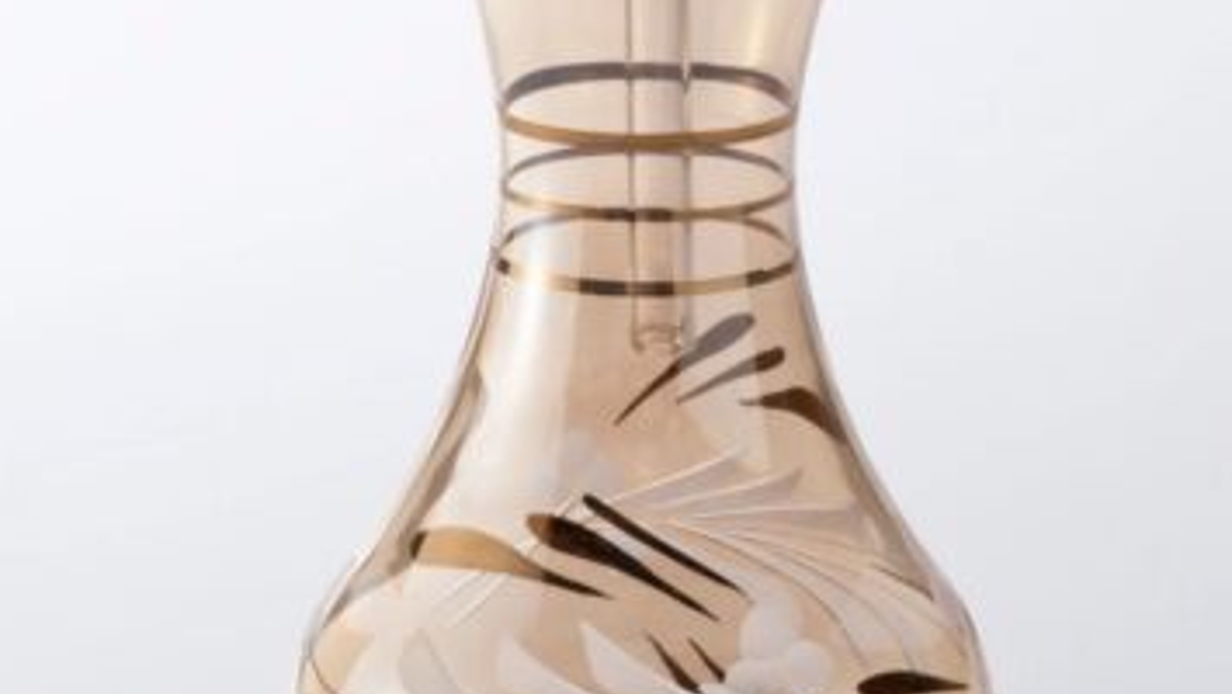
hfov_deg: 7.1
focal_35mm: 302
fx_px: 9869
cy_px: 184
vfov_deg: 4.0
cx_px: 698
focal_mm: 100
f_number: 25
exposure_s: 1/200
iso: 200
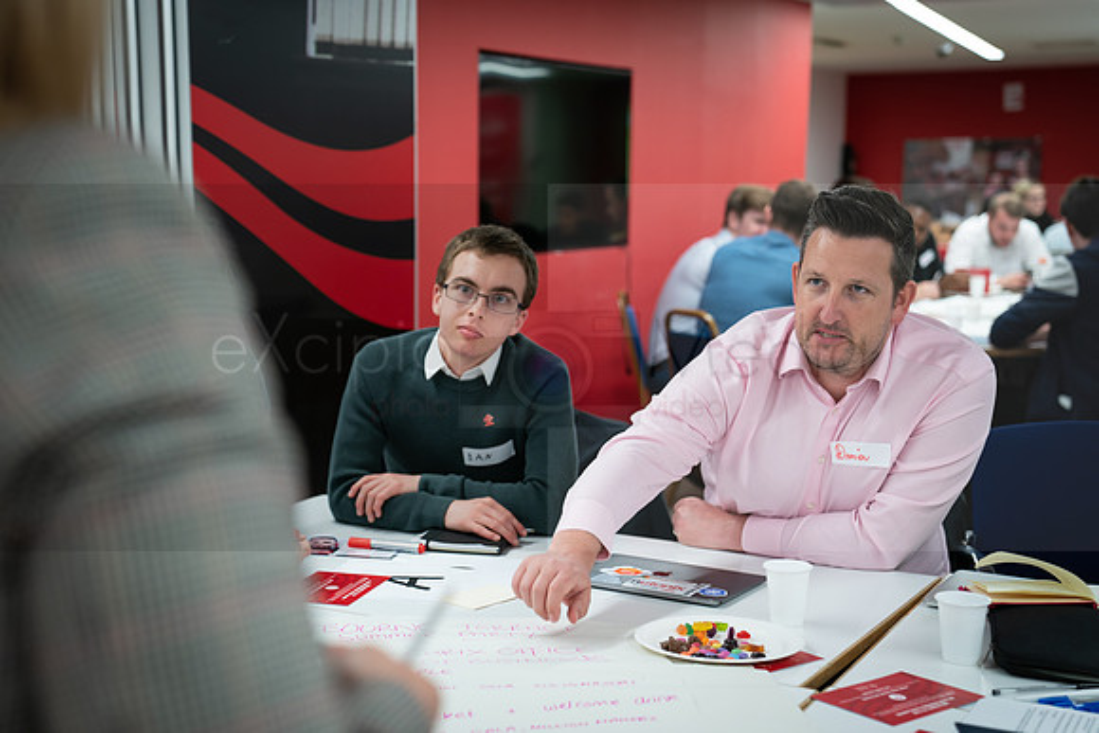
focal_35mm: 53
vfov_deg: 25.5
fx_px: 1623
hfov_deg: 37.4
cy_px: 363
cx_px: 559
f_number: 2.8
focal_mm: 52
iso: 800
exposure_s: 1/60
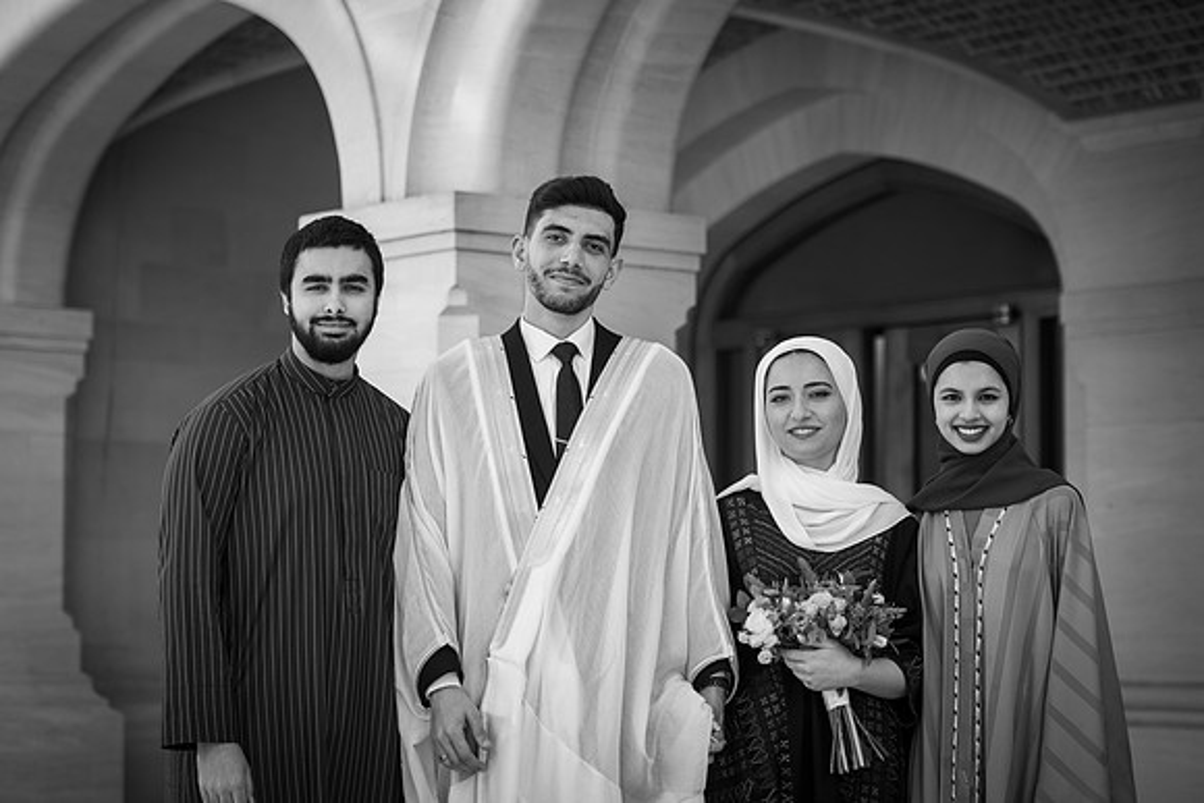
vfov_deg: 14.7
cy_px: 396
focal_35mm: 93
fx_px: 3123
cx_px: 611
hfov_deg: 21.8
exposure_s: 1/1000
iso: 100
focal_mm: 92
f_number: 2.8
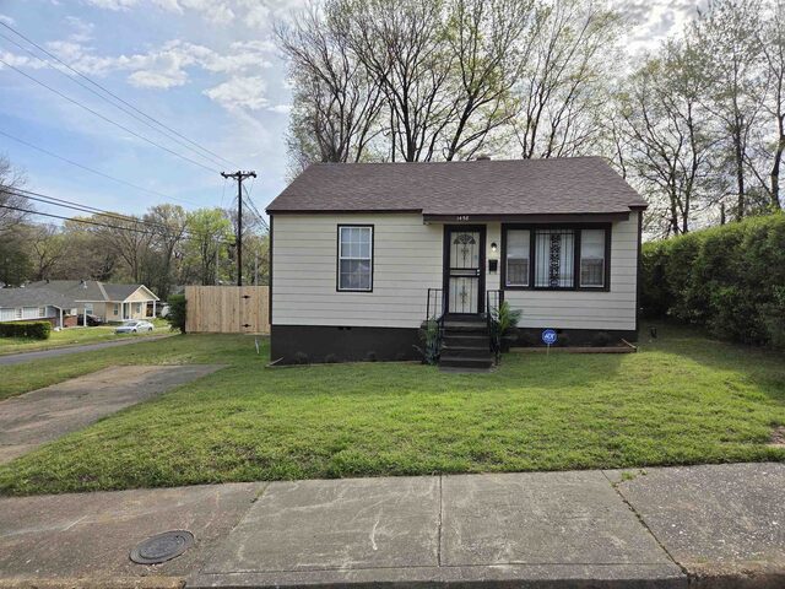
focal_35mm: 23
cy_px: 294
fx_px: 522
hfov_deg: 73.9
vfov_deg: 58.9
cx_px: 392
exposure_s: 1/4885
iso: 80
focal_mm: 5.4
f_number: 1.8
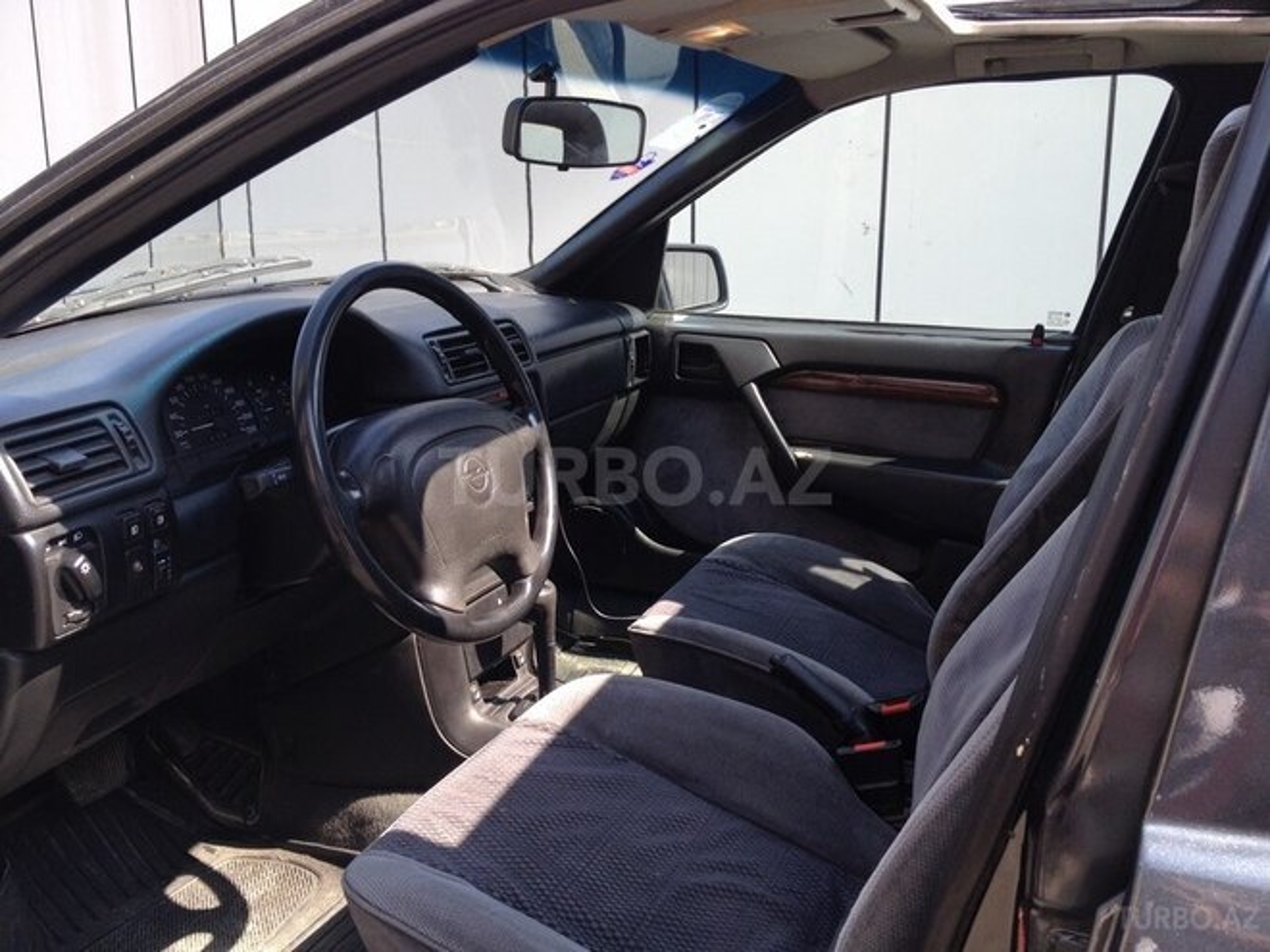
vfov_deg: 40.7
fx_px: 1284
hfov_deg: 52.6
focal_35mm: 35
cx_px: 635
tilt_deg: -17.7
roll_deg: +0.3
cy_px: 476
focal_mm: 4.28
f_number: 2.4
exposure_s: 1/234
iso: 50
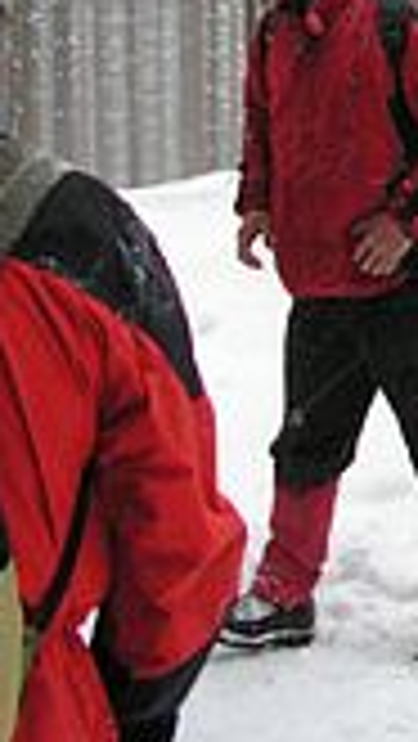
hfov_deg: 10.7
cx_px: 748
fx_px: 2105
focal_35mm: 107
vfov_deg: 19.1
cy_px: -103
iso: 100
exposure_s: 1/40
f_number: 3.2
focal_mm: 6
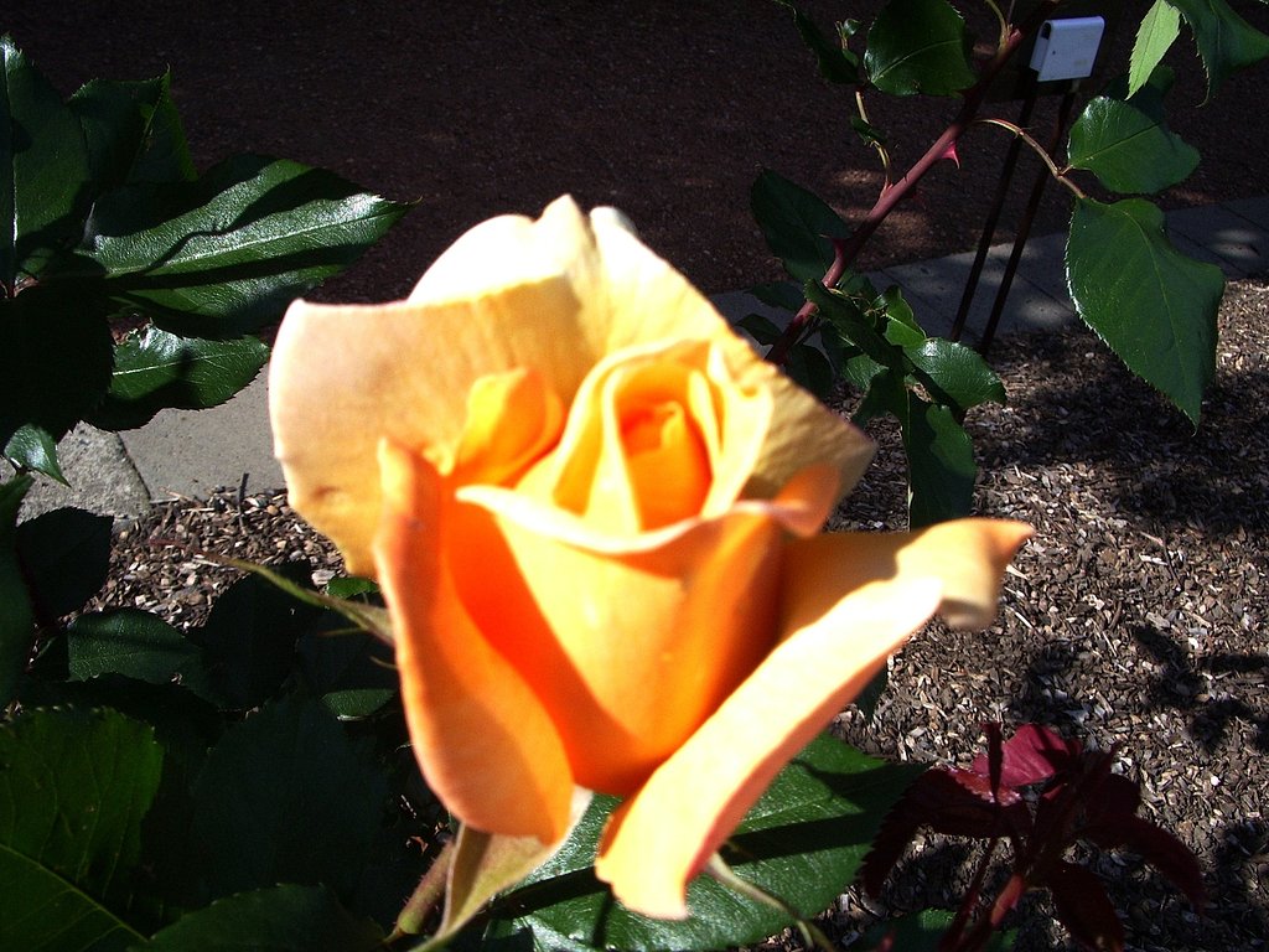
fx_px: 1283
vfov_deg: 40.7
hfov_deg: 52.6
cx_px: 634
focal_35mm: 35
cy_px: 476
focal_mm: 5.8
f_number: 4.3
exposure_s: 1/640
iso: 50
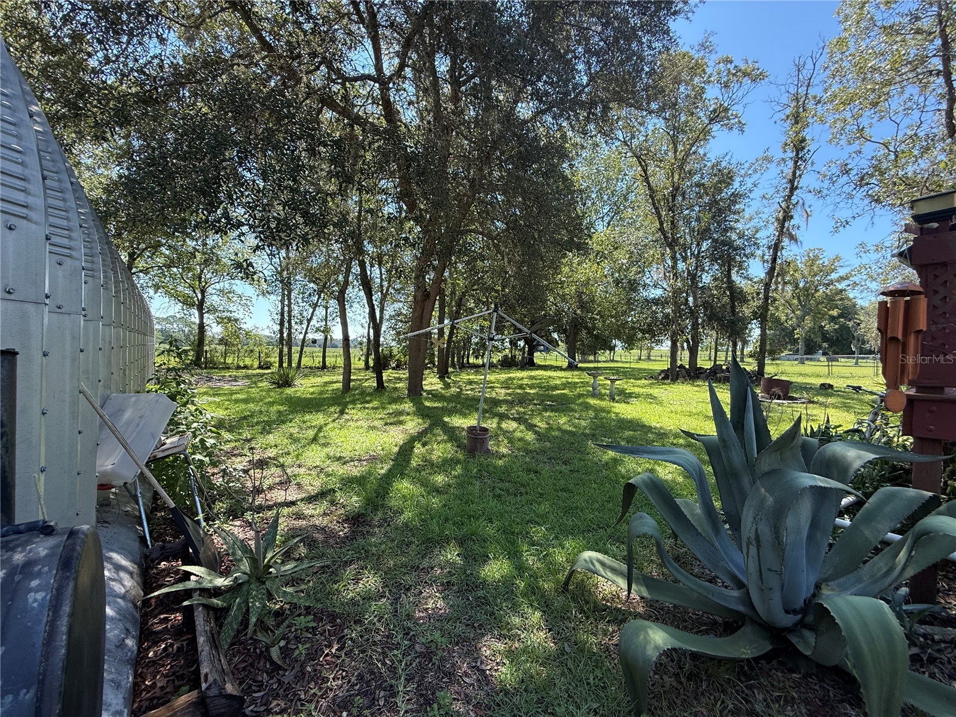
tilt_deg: -2.8
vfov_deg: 85.7
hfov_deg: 102.1
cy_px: 358
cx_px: 478
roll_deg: -2.8
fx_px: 387
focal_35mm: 14
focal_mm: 2.22
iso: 64
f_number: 2.2
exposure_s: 1/479
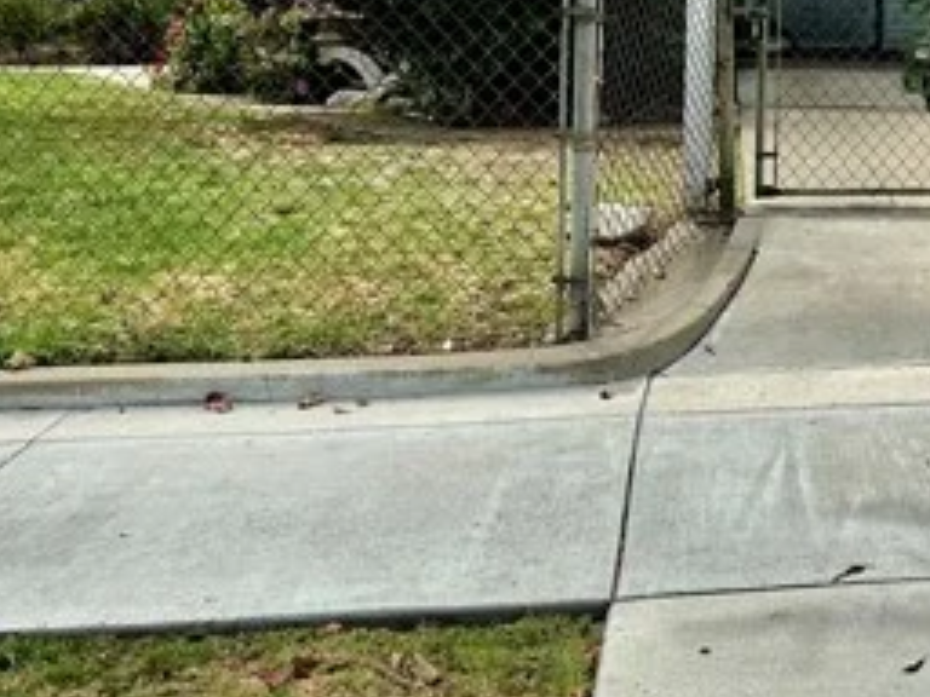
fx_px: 1612
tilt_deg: -2.5
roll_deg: -1.8
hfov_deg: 29.8
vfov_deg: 23.6
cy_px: 33
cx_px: 948
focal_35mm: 60
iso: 80
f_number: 1.78
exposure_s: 1/4762
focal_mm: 6.86
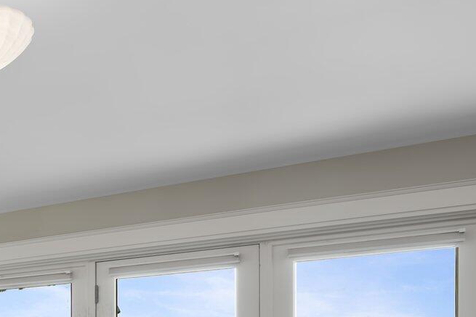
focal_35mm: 50
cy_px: 417
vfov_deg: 23.7
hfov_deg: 27.4
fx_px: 661
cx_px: -238
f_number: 9
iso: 50
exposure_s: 1.3
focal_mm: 16
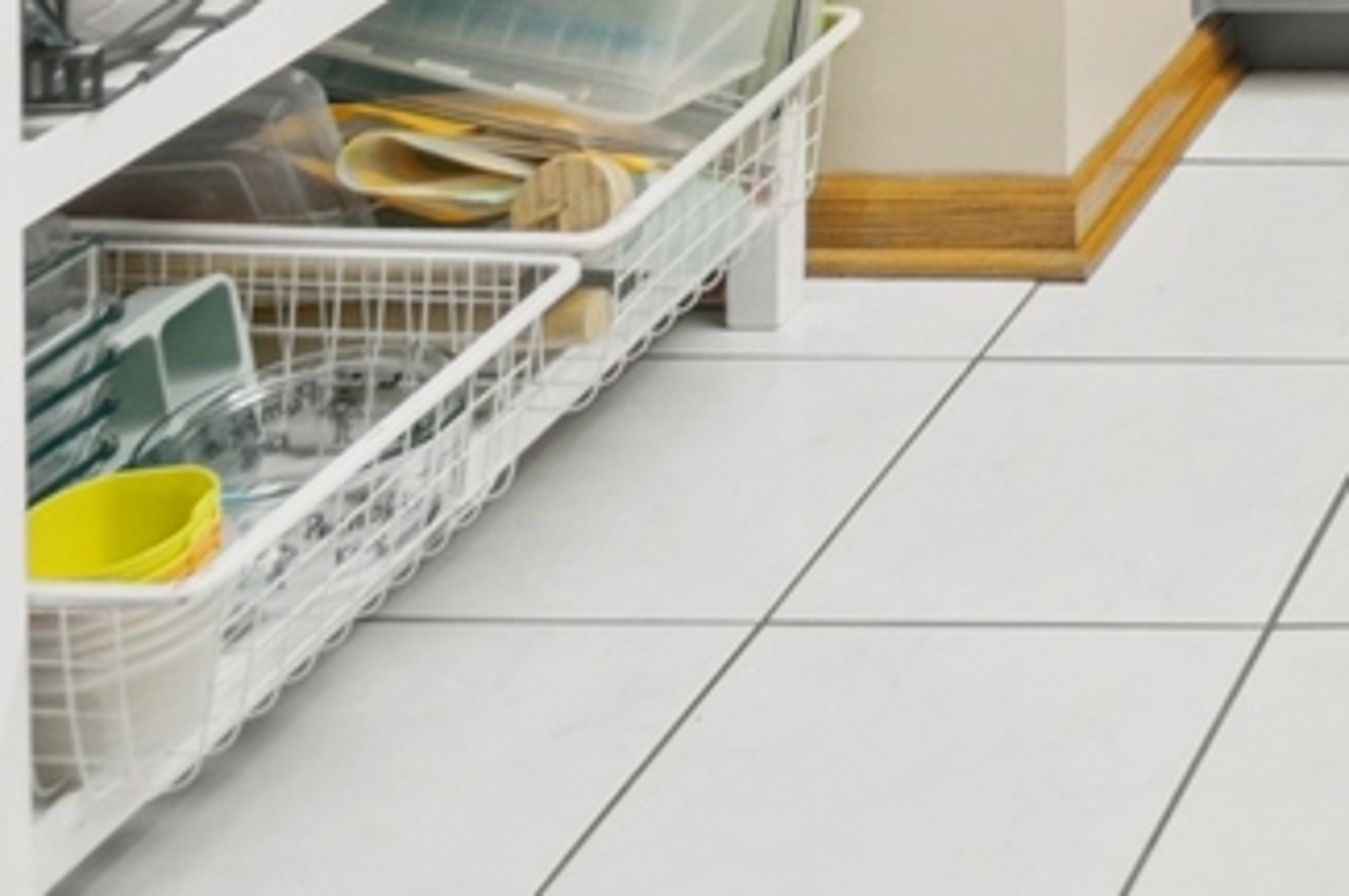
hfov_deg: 21.4
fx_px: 2808
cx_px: 2171
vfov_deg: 14.1
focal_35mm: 75
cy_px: -1091
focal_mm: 10
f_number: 11
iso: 200
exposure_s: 1/3.33
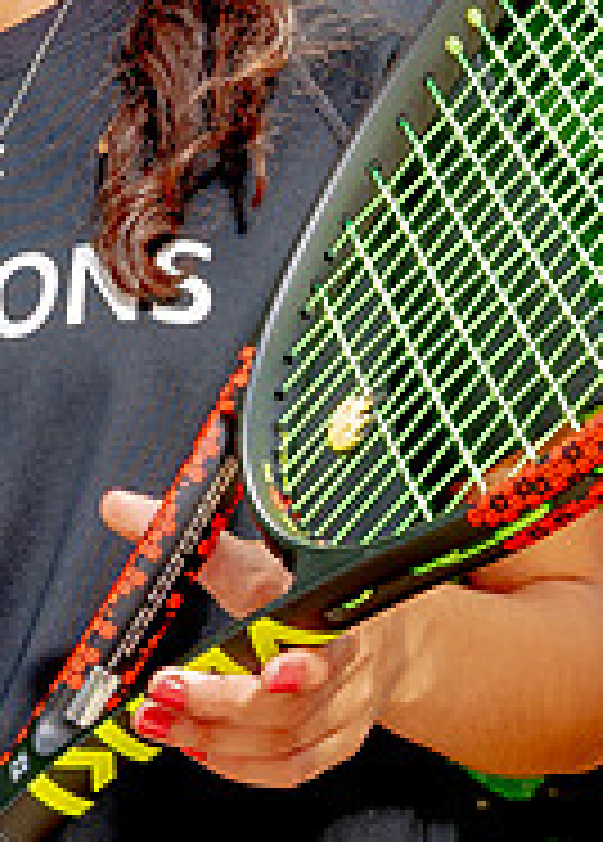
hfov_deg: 10.1
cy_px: 328
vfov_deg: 14.1
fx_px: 3397
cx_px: 241
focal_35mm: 142
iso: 400
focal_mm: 38
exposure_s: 1/125
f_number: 11
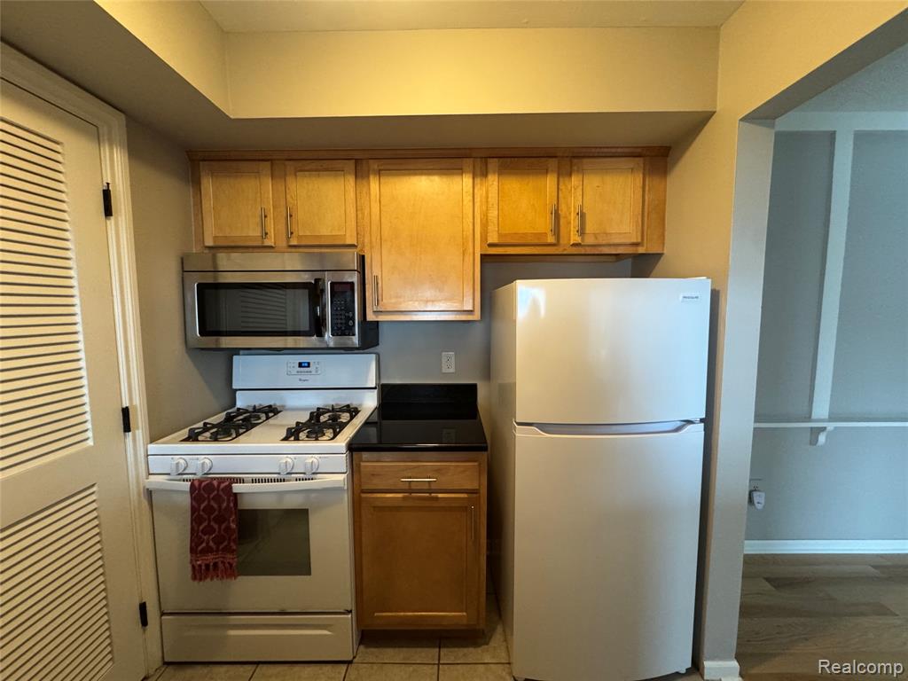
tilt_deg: -6.0
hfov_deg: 102.1
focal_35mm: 14
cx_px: 454
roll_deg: +0.0
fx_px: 367
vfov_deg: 85.7
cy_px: 340
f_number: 2.2
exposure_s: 1/60
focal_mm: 2.22
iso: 500
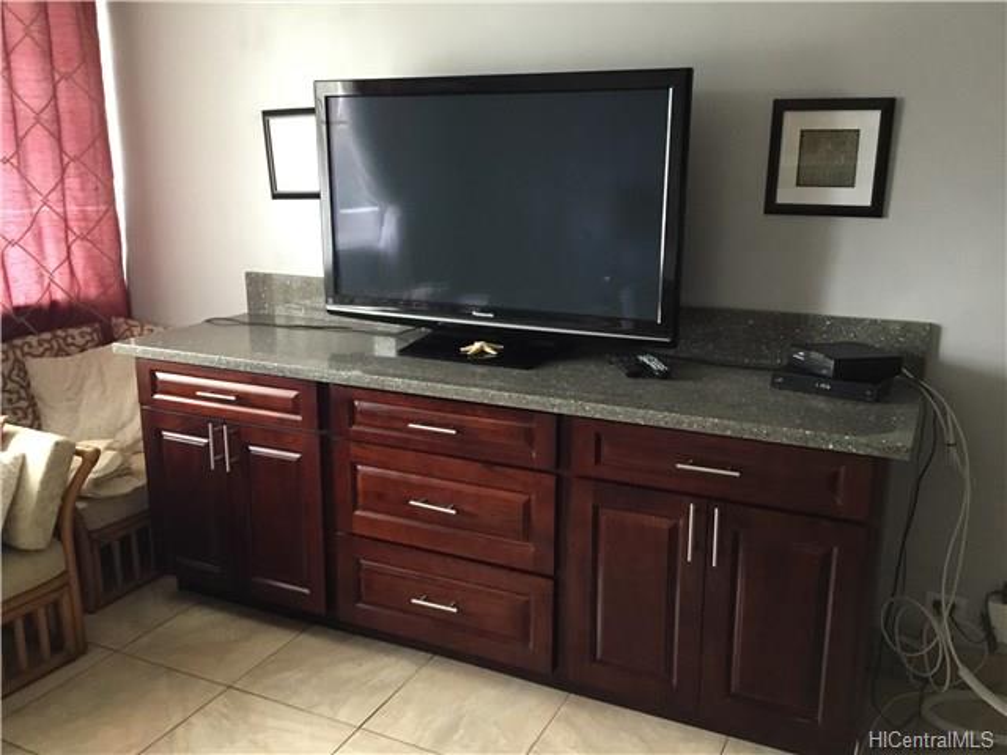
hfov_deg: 58.4
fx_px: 902
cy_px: 378
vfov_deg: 45.4
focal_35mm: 31
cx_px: 504
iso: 200
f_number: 2.4
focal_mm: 3.3
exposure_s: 1/17
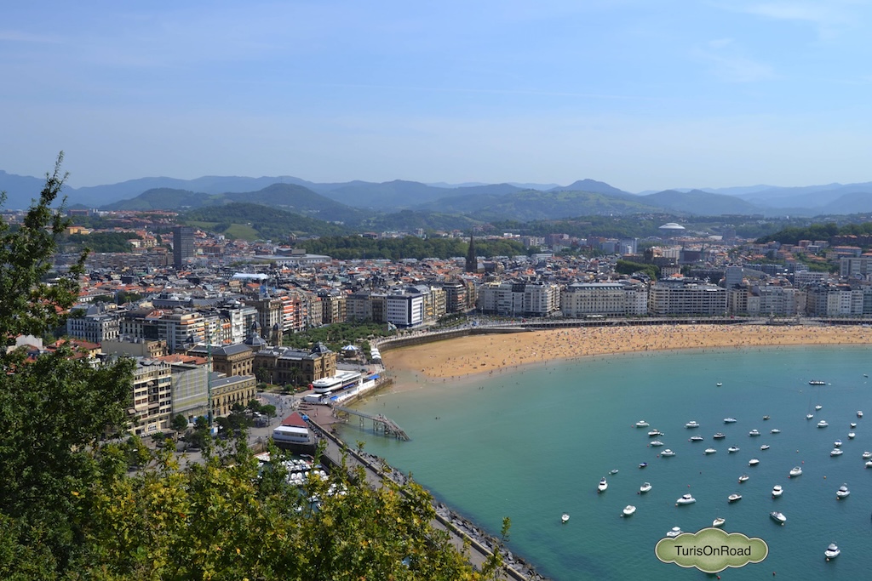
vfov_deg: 38.4
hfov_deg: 55.1
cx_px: 436
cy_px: 290
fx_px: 836
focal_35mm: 34
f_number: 8
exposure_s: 1/250
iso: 100
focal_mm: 23
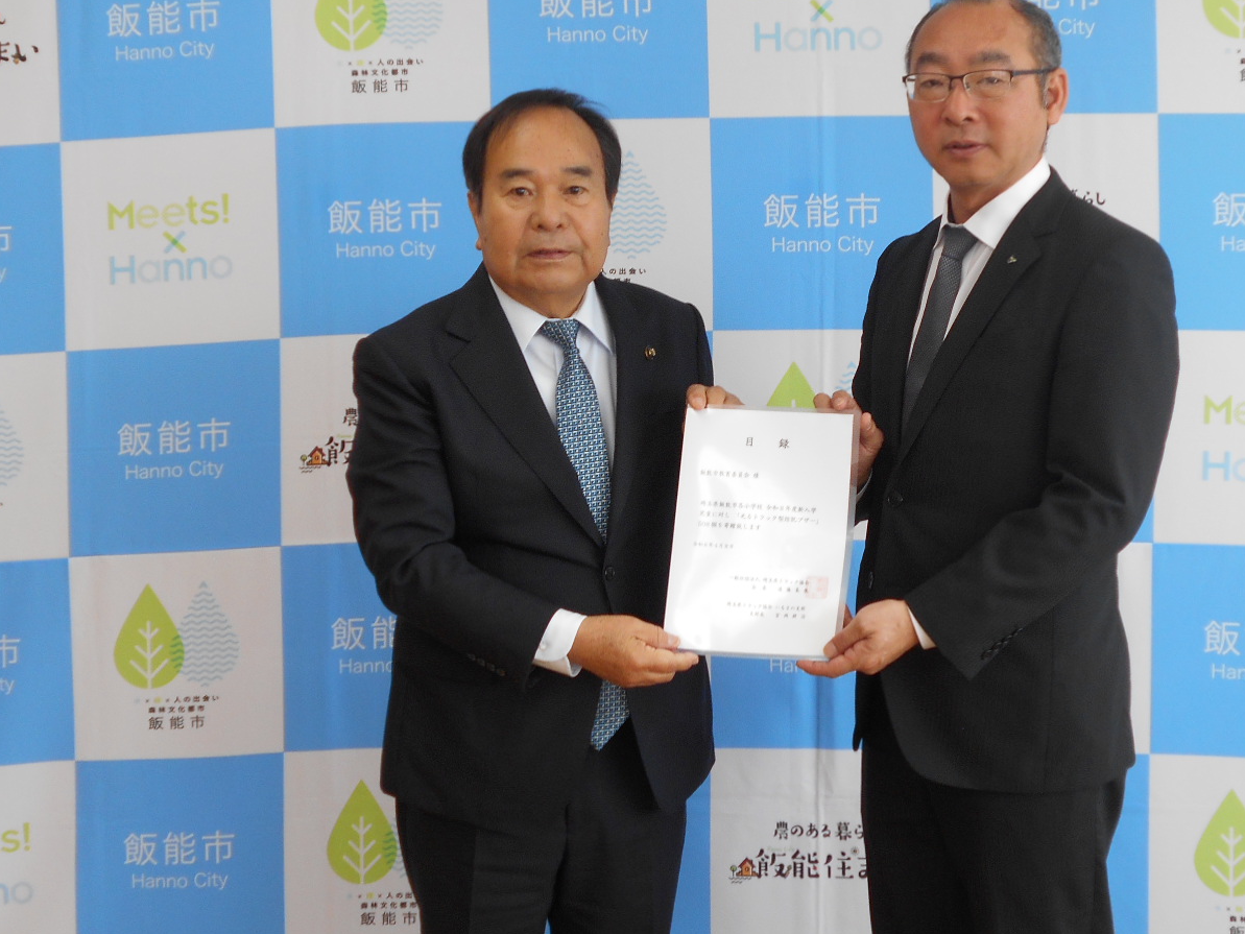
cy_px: 370
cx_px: 709
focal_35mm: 59
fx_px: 2122
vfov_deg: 24.8
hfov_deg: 32.6
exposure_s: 1/30
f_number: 4.2
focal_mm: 7.7
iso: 140
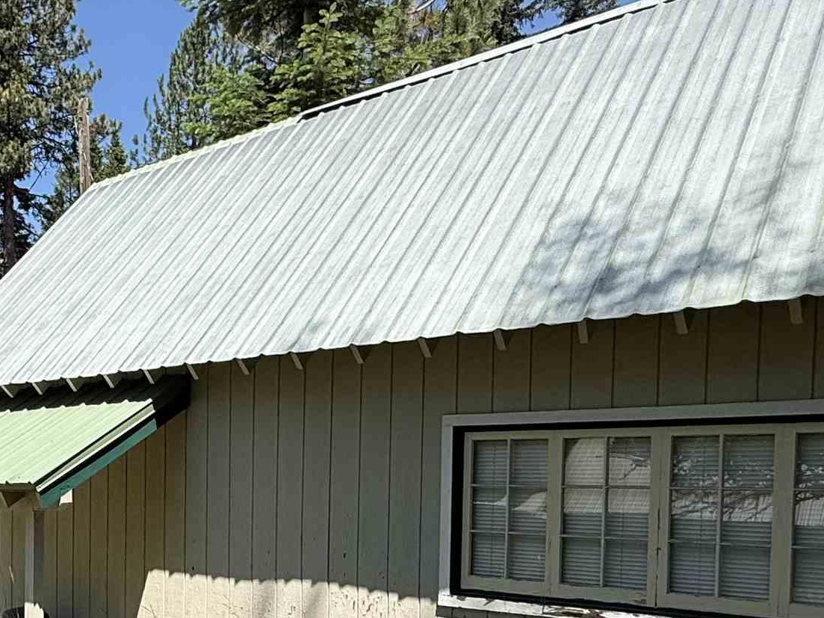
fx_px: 928
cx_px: 127
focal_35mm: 39
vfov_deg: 35.2
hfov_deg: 44.7
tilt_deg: -2.4
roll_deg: -0.7
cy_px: 524
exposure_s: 1/1961
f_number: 2.2
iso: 50
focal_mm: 2.22
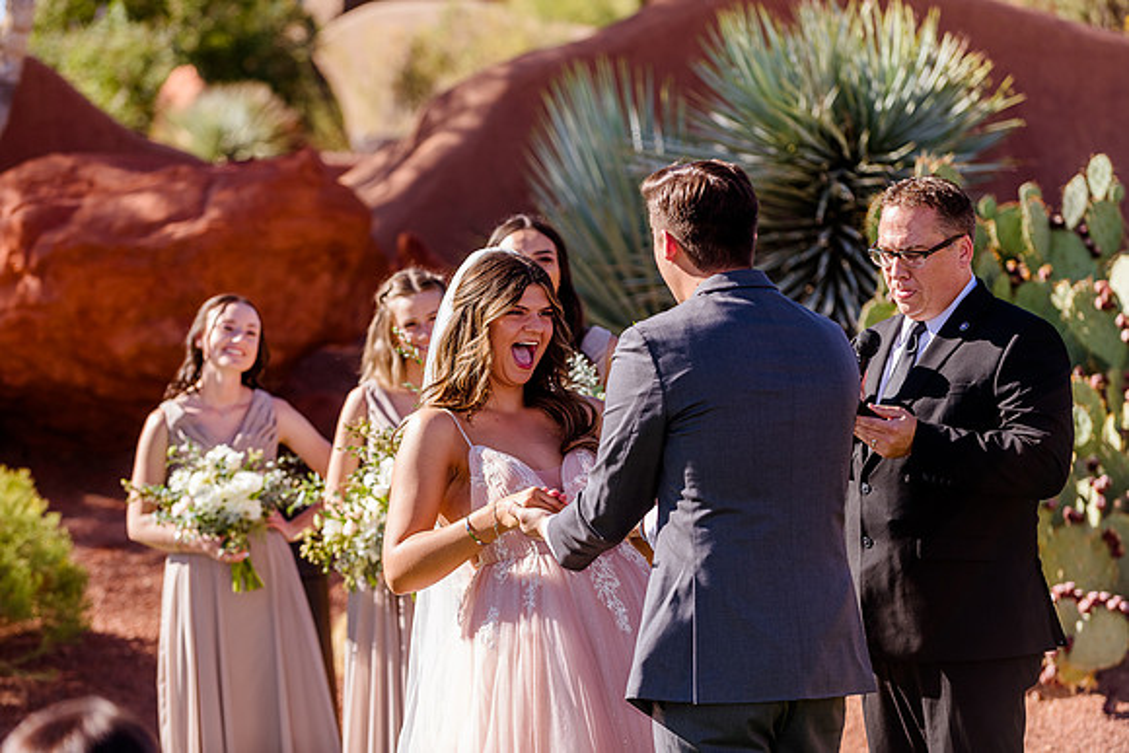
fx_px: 4235
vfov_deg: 10.2
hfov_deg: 15.2
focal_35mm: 135
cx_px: 564
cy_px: 376
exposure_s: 1/800
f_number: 3.5
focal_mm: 135
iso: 200
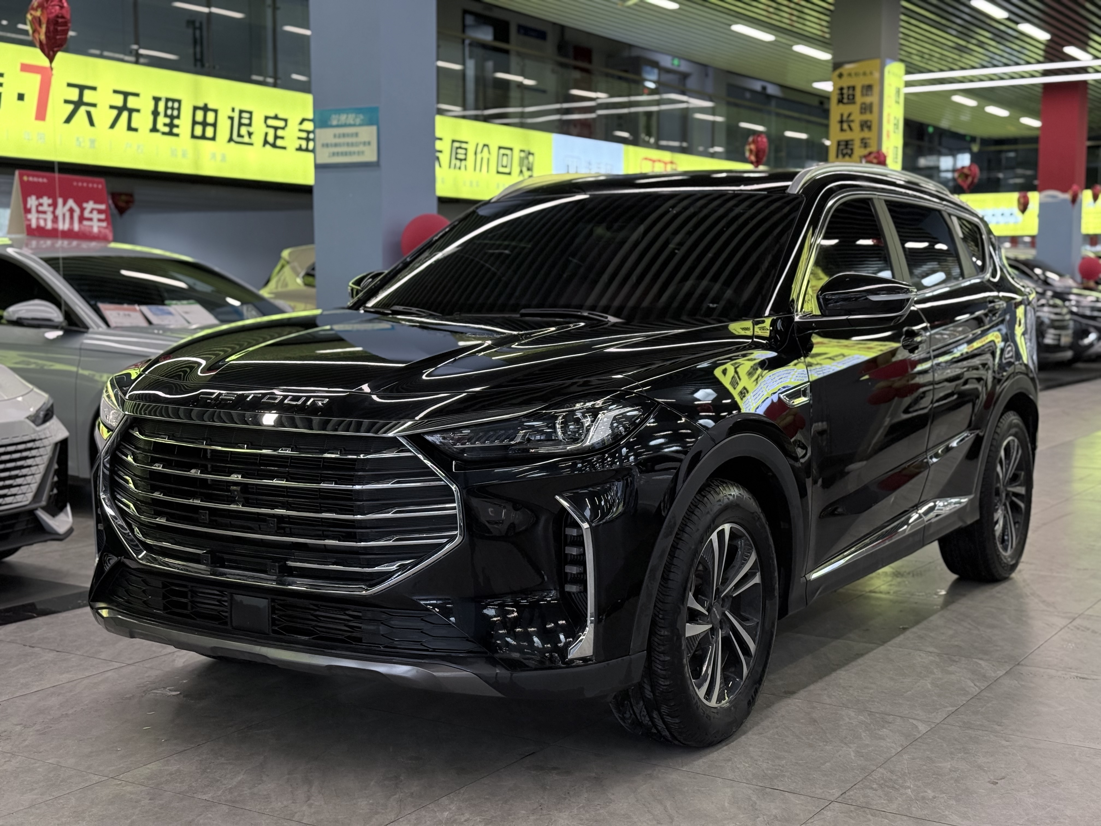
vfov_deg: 30.3
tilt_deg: -4.1
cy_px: 413
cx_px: 550
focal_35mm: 48
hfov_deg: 39.7
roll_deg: -0.1
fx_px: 1527
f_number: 1.78
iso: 200
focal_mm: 6.76
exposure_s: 1/146
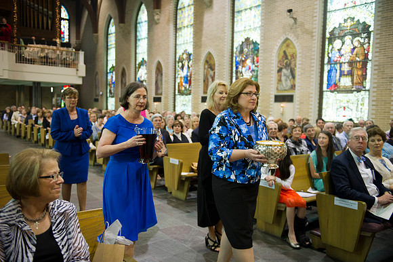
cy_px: 131
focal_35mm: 32
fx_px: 349
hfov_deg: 58.7
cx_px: 196
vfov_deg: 41.1
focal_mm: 32
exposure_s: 1/125
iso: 2000
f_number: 2.8
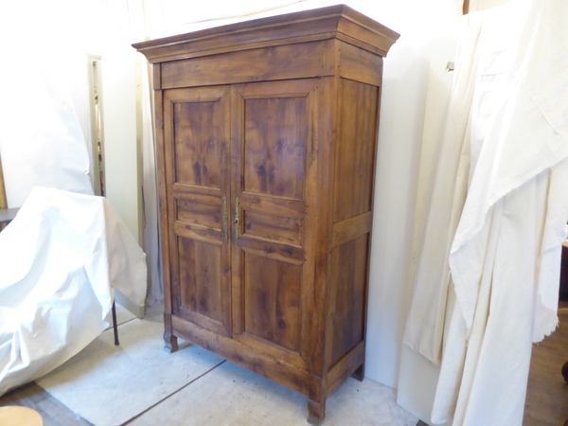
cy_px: 213
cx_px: 284
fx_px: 410
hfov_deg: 69.4
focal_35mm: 25
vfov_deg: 54.9
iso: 400
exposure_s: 1/6
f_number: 3.3
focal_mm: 4.3
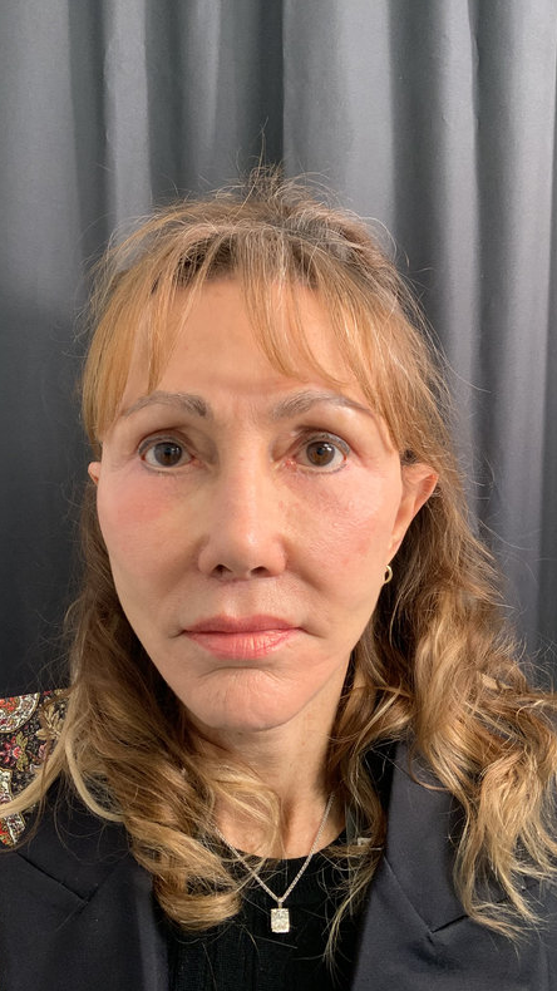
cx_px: 243
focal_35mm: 32
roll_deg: -1.0
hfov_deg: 36.6
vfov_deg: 61.0
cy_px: 490
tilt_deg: -3.9
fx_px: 841
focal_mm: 3
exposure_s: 1/60
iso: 64
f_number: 1.8
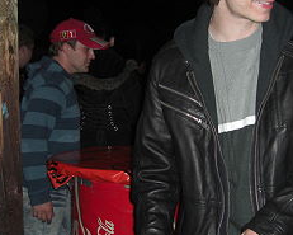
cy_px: 109
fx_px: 737
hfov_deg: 22.5
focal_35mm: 85
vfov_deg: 18.1
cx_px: 135
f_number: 2.8
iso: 200
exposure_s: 1/60
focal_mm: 7.9
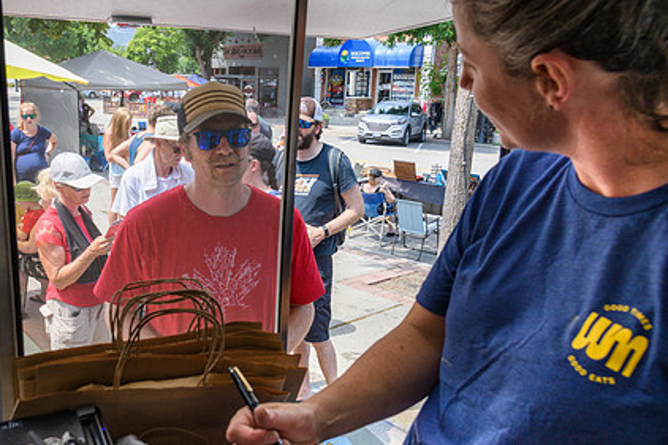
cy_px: 238
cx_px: 244
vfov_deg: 39.9
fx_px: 612
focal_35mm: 33
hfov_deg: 56.4
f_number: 8
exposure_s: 1/200
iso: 220
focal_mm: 24
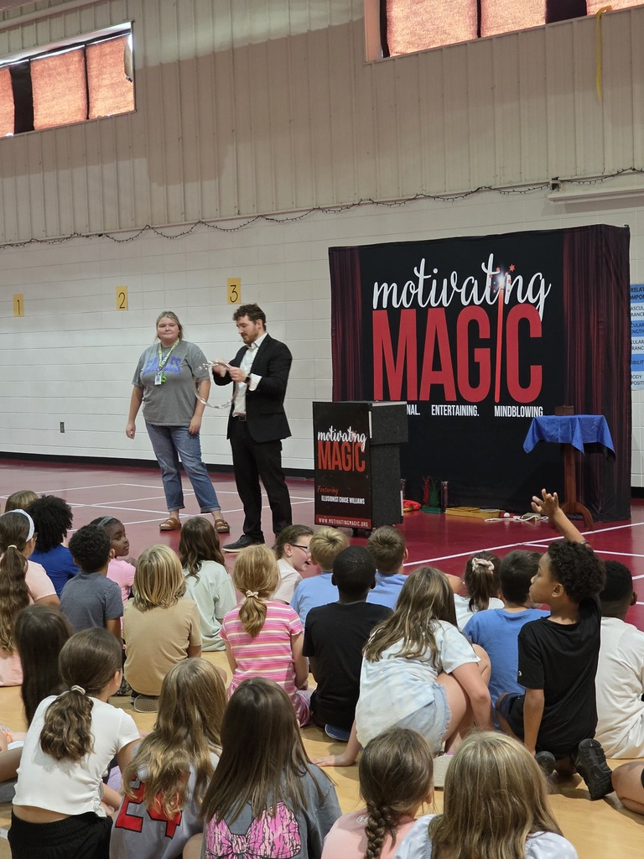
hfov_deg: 21.3
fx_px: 1712
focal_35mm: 69
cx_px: 322
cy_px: 430
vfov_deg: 28.2
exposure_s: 1/30
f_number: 2.4
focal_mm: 7.9
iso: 500
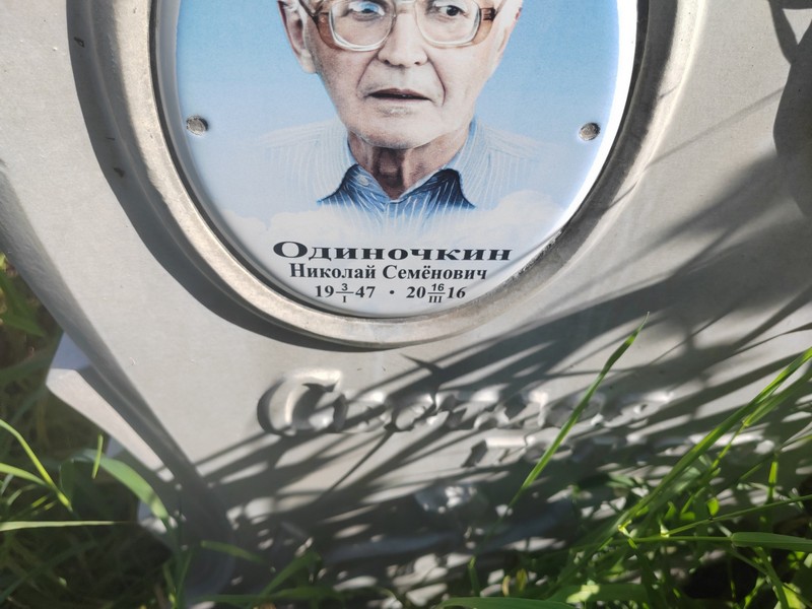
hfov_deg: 65.3
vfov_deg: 51.4
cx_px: 406
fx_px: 633
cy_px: 304
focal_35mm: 27
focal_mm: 5.52
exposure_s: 1/1300
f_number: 1.9
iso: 100
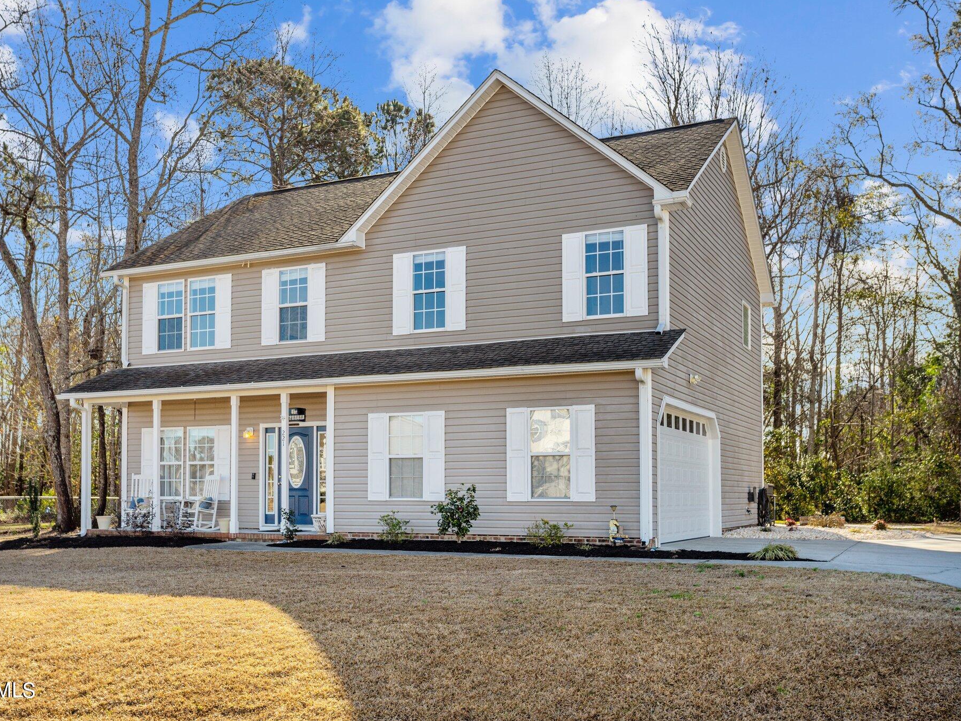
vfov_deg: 38.7
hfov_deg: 50.0
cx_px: 427
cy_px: 360
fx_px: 1027
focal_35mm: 37
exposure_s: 1/320
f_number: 8
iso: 125
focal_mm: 34
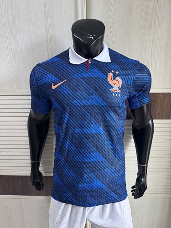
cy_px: 114
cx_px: 86
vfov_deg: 71.6
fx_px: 158
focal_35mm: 24
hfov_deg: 56.8
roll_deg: +1.2
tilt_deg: -14.6
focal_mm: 6.76
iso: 200
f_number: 1.78
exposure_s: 1/105
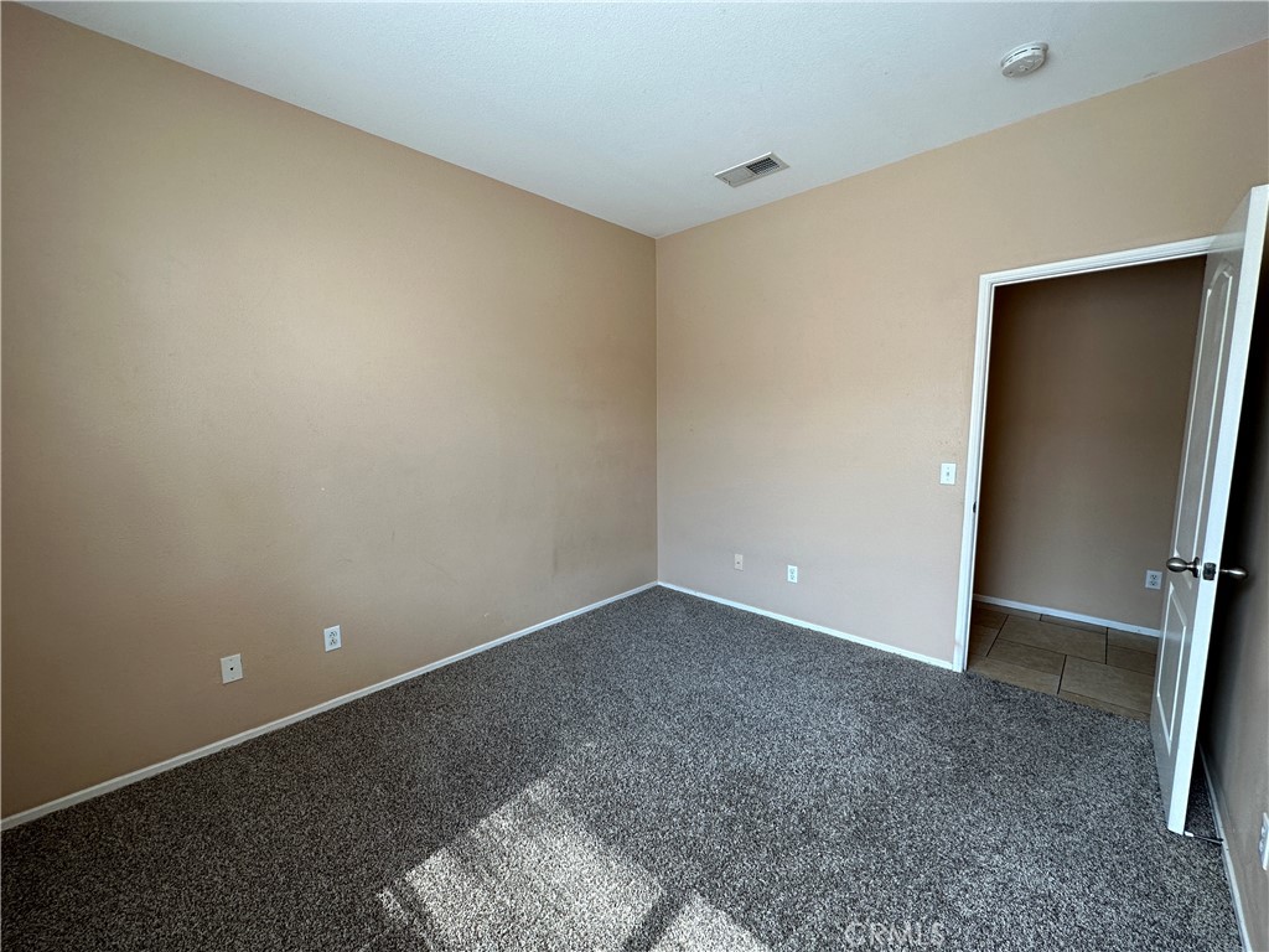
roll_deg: +0.6
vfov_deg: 85.7
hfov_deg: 102.1
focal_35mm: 14
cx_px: 634
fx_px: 513
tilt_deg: -7.1
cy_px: 476
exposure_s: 1/99
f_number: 2.2
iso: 80
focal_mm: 2.22
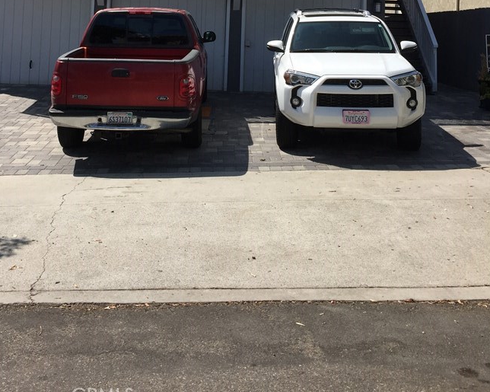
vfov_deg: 31.3
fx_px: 652
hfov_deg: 41.0
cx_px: 204
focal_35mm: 45
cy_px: 16
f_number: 2.2
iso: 32
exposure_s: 1/1980
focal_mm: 4.15
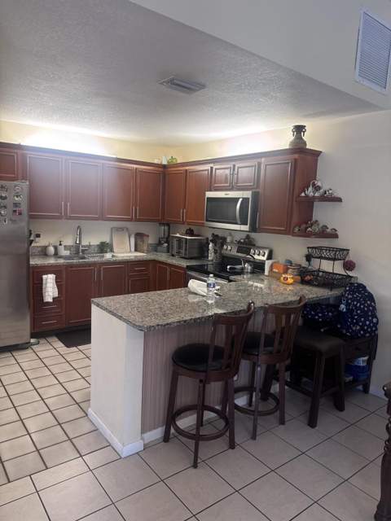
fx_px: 361
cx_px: 196
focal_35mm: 24
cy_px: 260
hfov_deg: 56.8
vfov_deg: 71.6
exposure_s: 1/60
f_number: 1.78
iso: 160
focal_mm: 6.76
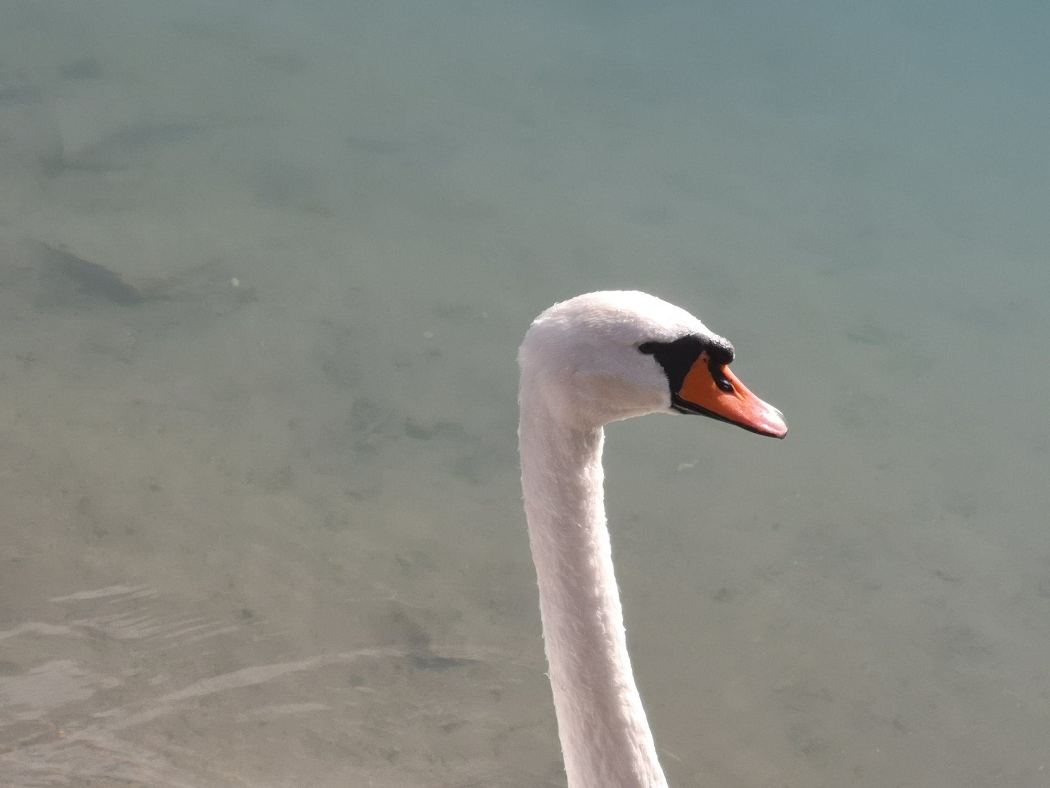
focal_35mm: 135
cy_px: 394
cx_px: 525
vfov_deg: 11.0
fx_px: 4095
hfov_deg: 14.6
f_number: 2.4
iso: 50
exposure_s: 1/698
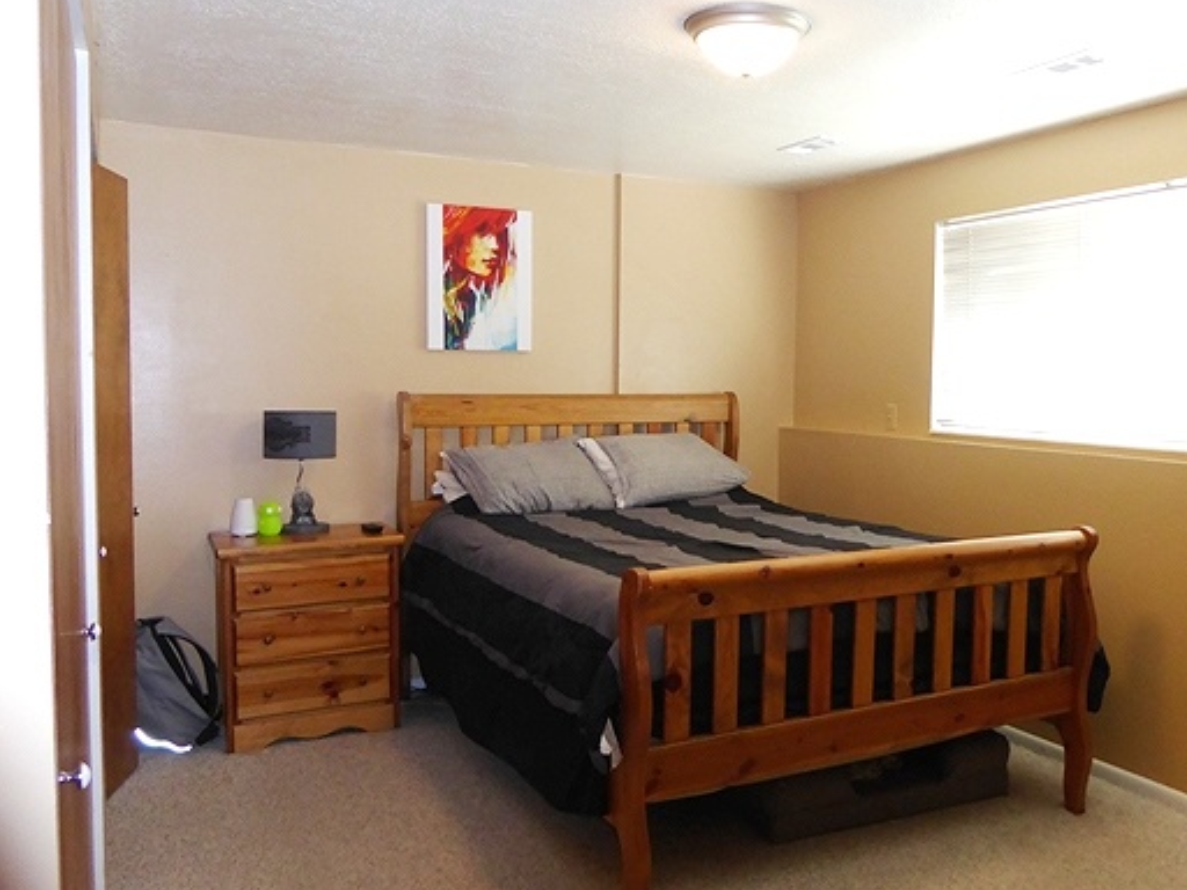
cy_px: 429
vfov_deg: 46.8
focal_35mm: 30
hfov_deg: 59.5
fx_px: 1029
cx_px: 702
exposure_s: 1/60
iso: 320
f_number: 3.3
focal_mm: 4.3
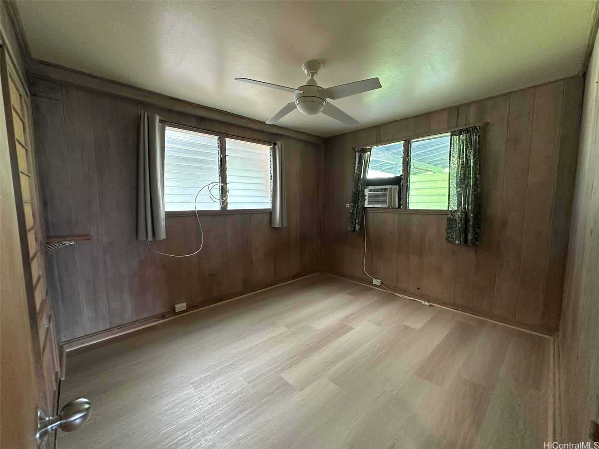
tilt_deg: -4.9
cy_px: 224
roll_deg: +0.0
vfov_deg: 85.7
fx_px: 242
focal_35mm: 14
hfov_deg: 102.1
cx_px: 300
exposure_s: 1/60
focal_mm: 2.22
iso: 320
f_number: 2.2
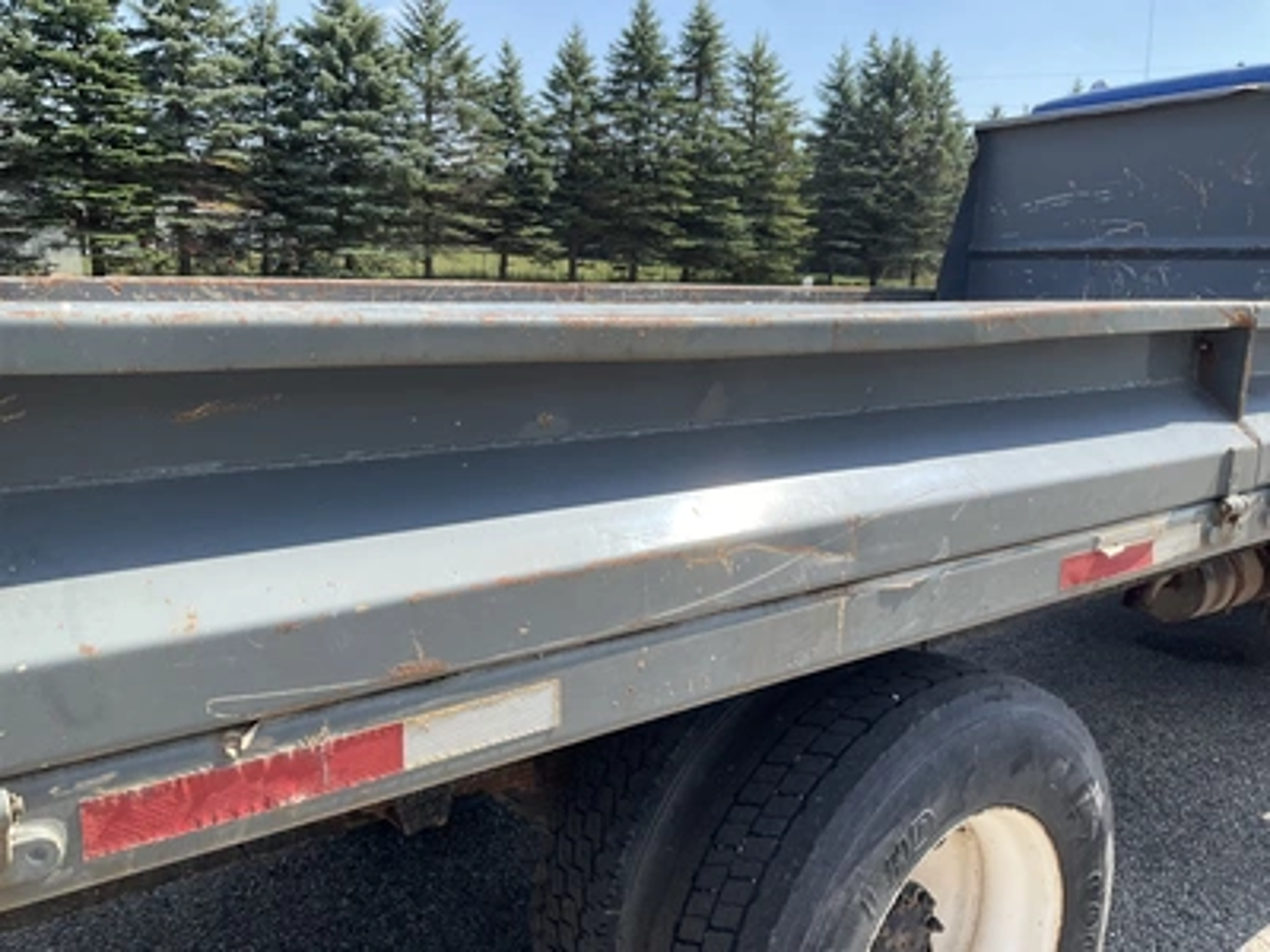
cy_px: 476
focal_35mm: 29
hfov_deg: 61.7
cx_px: 635
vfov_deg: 48.2
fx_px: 1064
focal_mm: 3
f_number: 1.8
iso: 25
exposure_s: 1/613
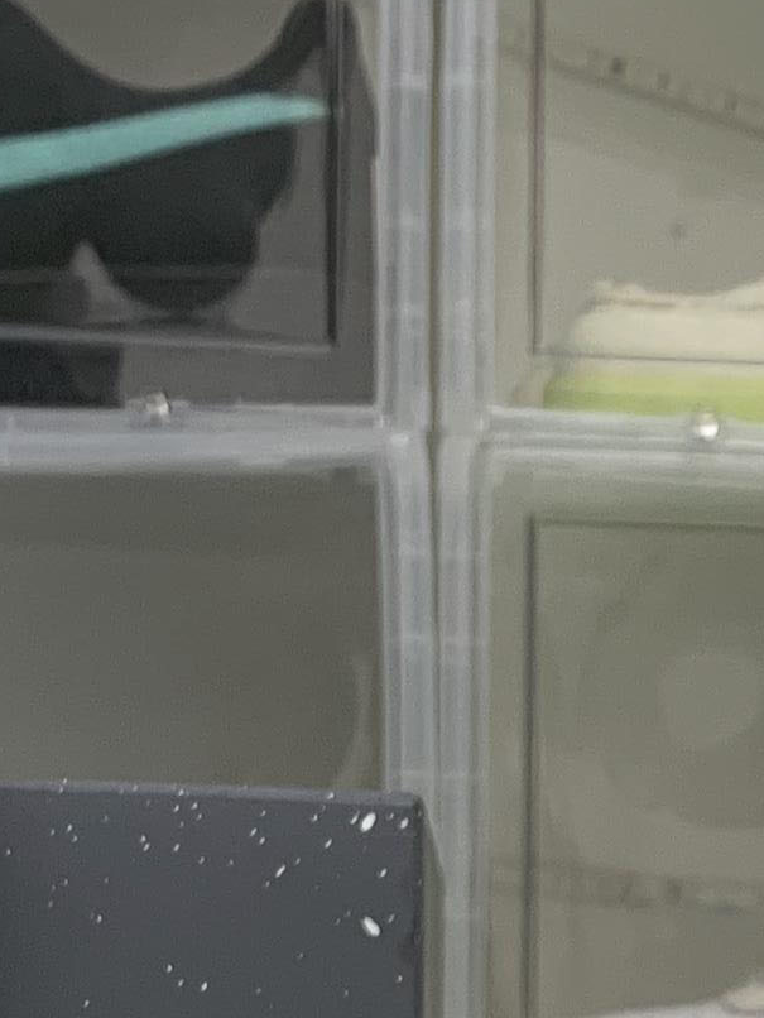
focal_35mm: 130
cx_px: 706
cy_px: 1422
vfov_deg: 14.4
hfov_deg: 11.3
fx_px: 3824
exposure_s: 1/75
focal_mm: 4.25
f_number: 1.8
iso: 100
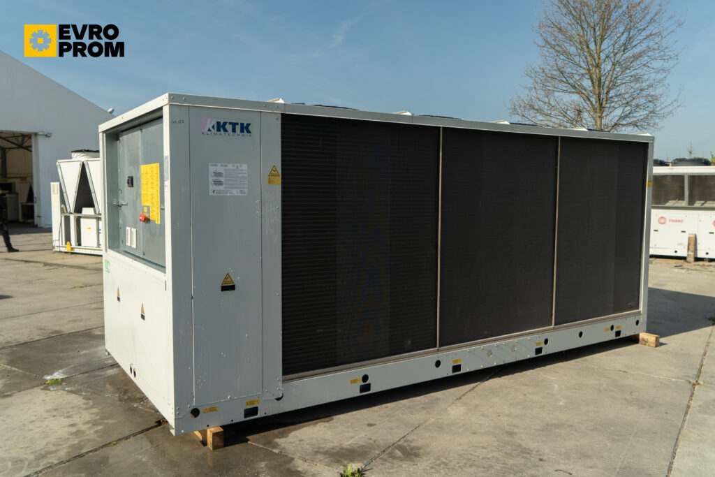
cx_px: 358
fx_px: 576
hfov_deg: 63.7
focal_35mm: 29
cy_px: 238
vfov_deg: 45.0
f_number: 4
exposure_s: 1/200
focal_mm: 29
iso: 100
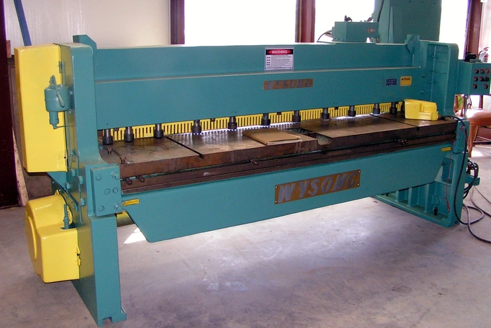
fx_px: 546
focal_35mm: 40
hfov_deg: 48.5
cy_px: 146
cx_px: 248
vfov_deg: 33.4
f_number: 4
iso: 125
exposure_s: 1/50
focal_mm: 5.8
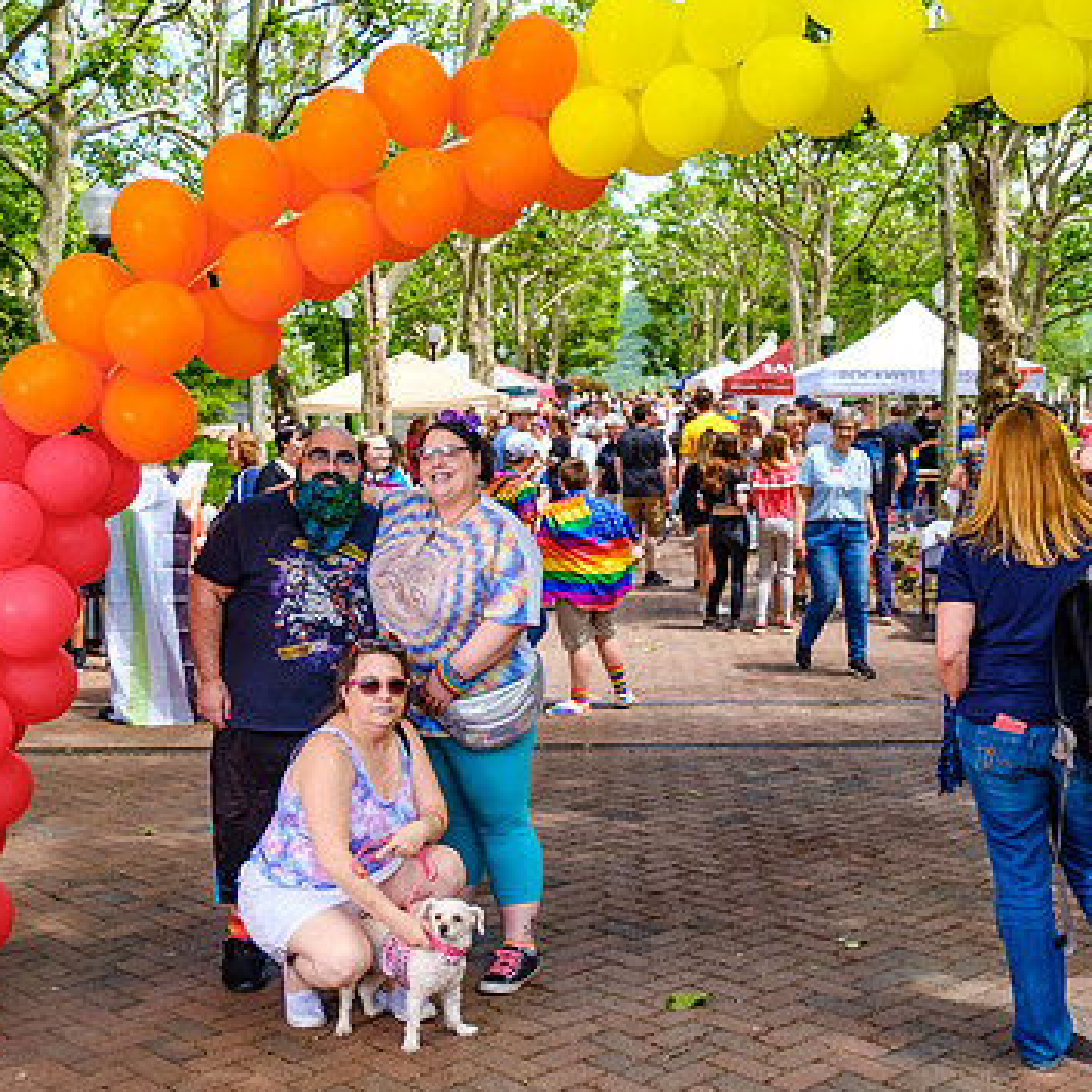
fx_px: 1642
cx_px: 546
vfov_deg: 36.8
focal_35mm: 46
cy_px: 536
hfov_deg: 36.8
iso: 400
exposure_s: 1/1250
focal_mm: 20.6
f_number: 2.8
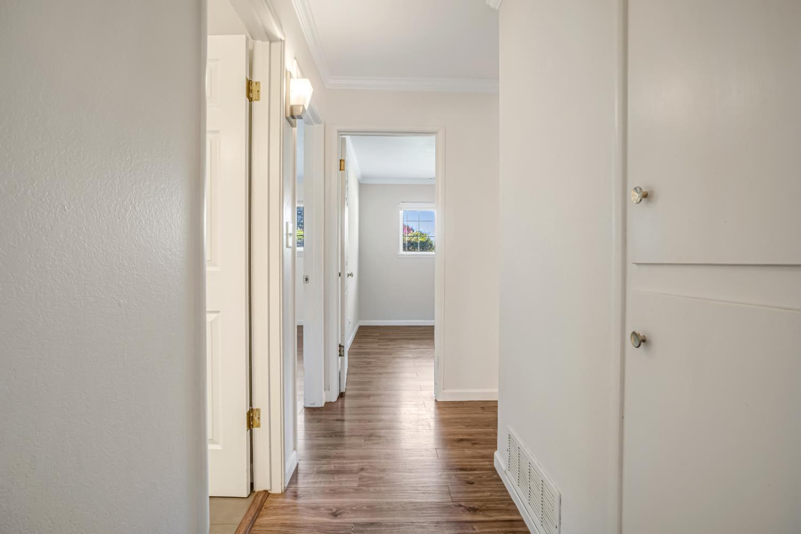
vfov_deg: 72.1
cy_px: 267
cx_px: 400
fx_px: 367
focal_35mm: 16
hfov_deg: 95.0
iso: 400
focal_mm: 11
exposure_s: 1/40
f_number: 9
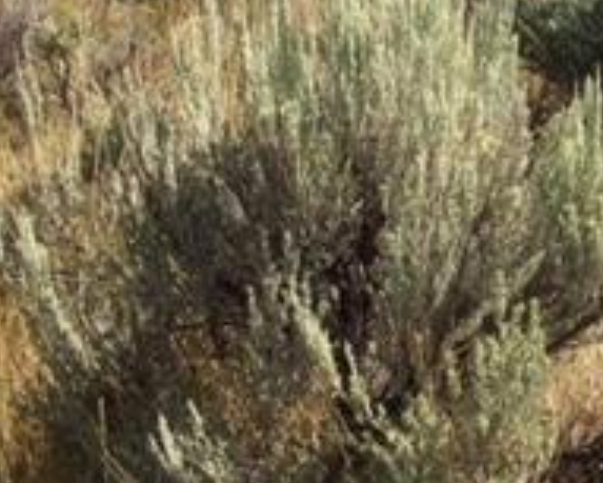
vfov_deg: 15.8
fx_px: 1696
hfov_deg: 19.7
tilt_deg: -6.7
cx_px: 578
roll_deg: +1.1
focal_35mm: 95
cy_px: -35
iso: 32
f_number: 2.2
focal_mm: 4.15
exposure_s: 1/1464
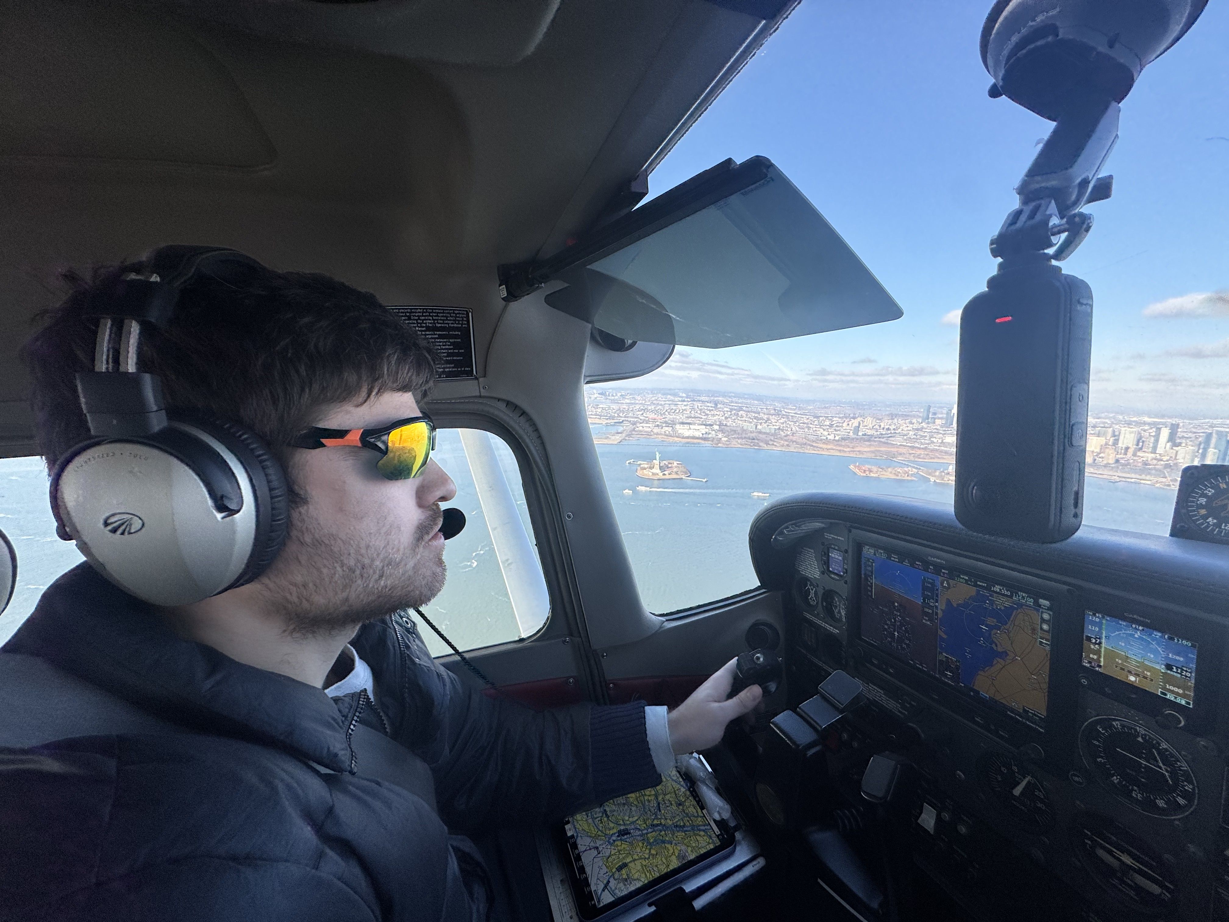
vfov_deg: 85.7
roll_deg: -1.0
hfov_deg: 102.1
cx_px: 614
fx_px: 497
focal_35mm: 14
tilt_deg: -8.8
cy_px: 461
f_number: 2.2
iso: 40
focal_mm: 2.22
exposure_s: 1/687
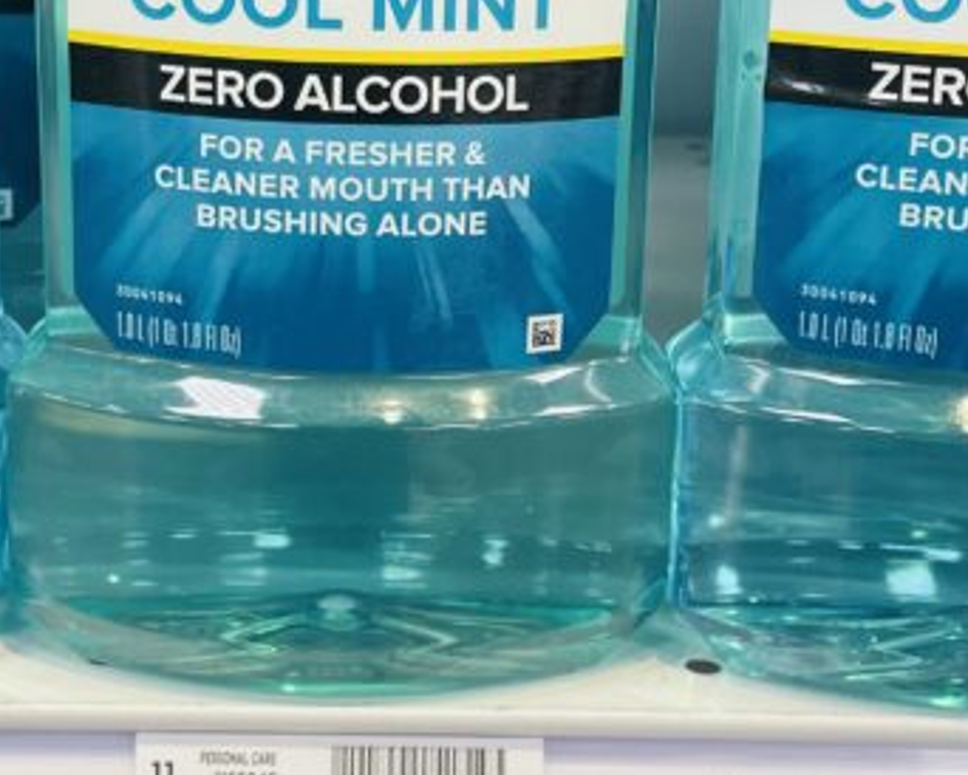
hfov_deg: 25.0
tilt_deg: -16.9
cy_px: 291
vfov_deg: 20.1
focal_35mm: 76
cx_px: 385
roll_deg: -1.0
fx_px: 2179
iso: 100
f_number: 1.6
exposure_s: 1/120
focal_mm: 4.2
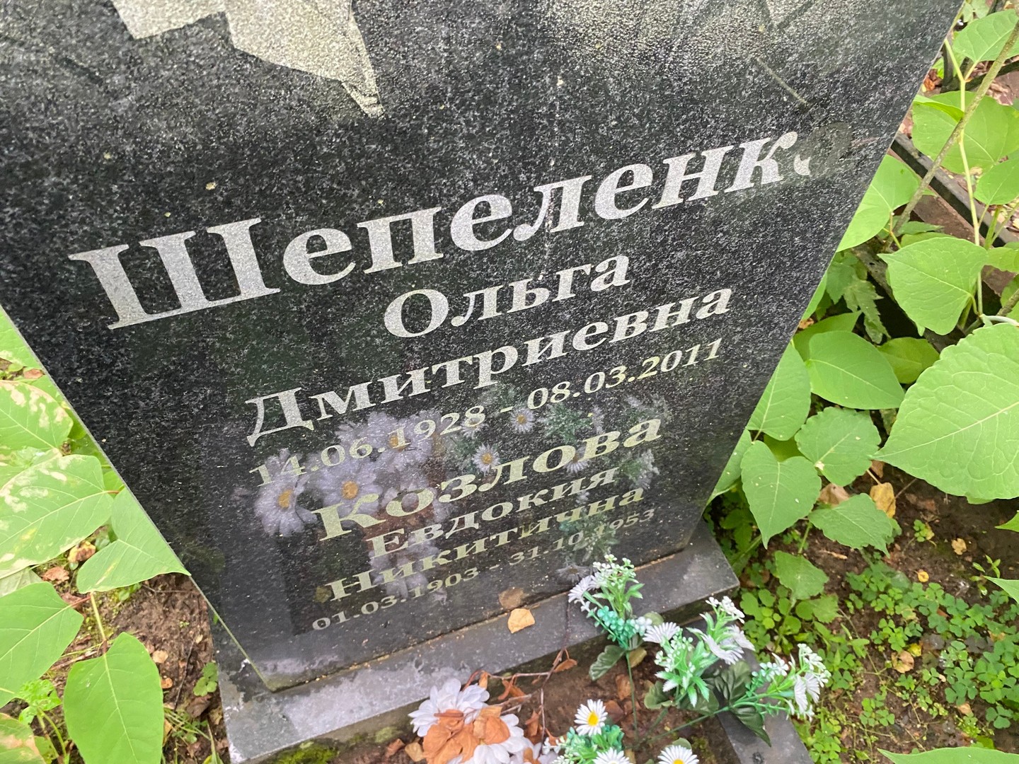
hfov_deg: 67.3
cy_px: 382
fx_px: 765
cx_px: 510
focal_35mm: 26
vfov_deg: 53.1
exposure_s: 1/60
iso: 500
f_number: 1.8
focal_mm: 4.25
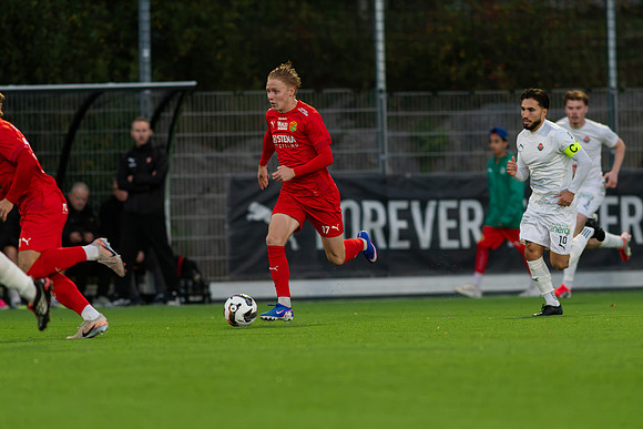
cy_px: 214
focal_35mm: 450
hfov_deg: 4.6
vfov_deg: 3.1
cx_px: 322
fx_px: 8039
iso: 8000
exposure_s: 1/1000
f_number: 3.2
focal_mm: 300
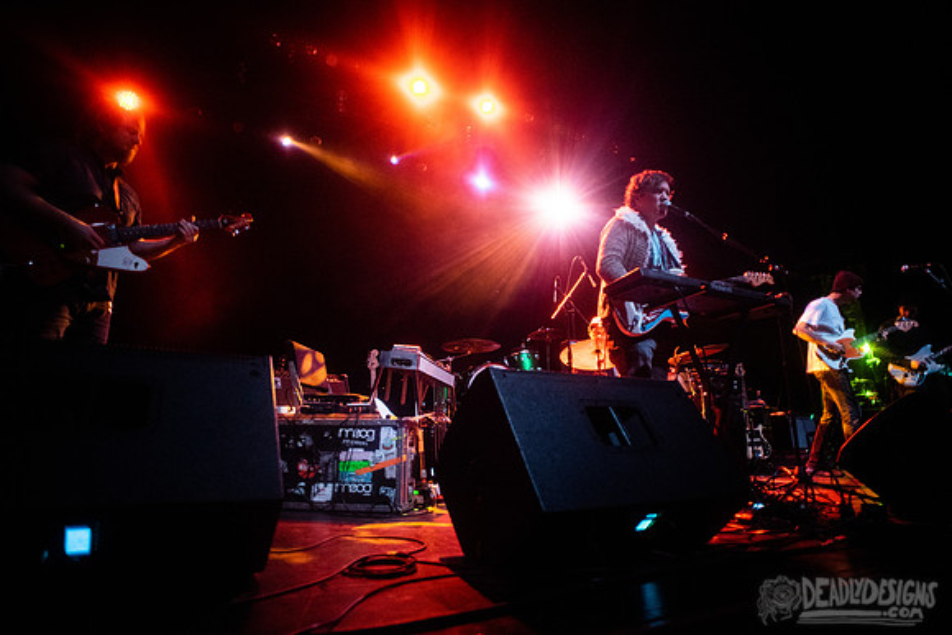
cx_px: 476
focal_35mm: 20
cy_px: 318
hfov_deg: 84.0
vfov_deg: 62.0
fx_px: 529
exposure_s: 1/50
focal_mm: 20
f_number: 3.2
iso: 3200
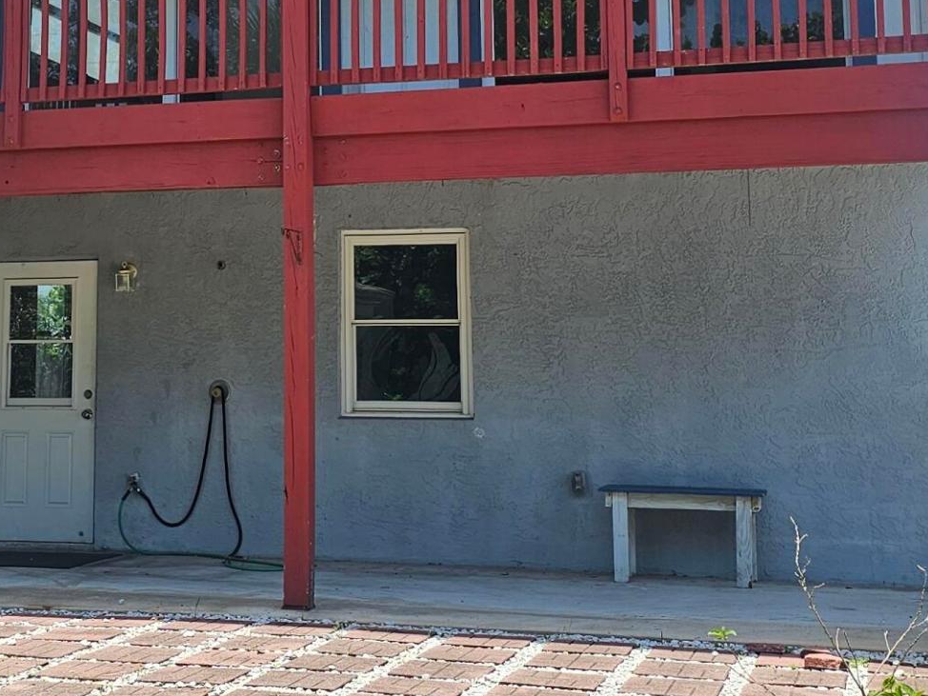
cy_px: 139
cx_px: 296
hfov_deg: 28.3
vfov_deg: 21.4
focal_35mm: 68
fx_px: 1823
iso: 10
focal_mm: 6.3
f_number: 1.7
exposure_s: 1/296
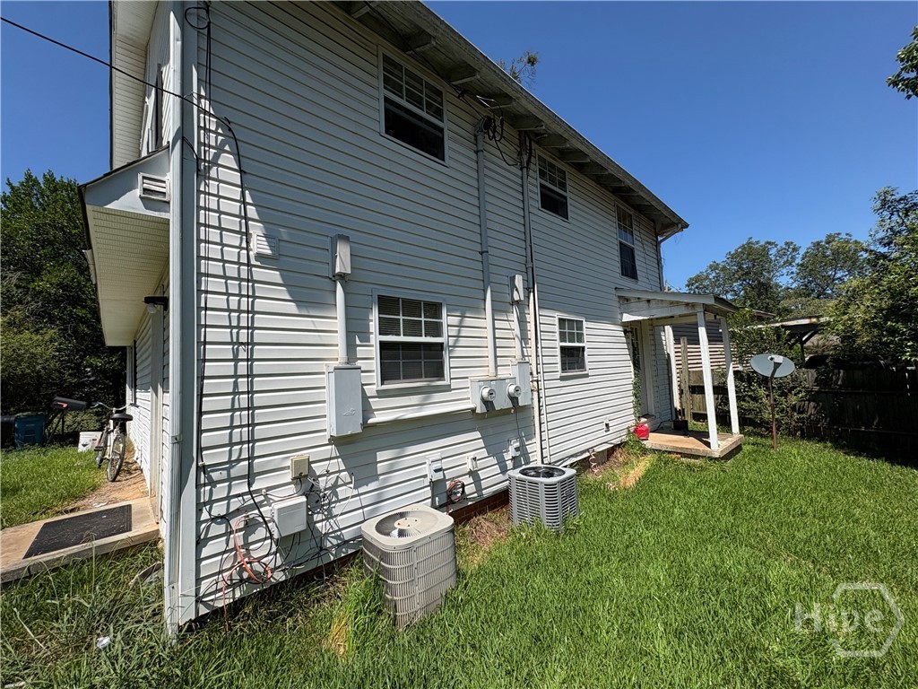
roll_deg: +3.3
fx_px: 371
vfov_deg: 85.7
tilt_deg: +5.5
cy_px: 344
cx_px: 459
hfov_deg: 102.1
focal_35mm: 14
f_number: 2.2
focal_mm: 2.22
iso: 50
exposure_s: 1/2674
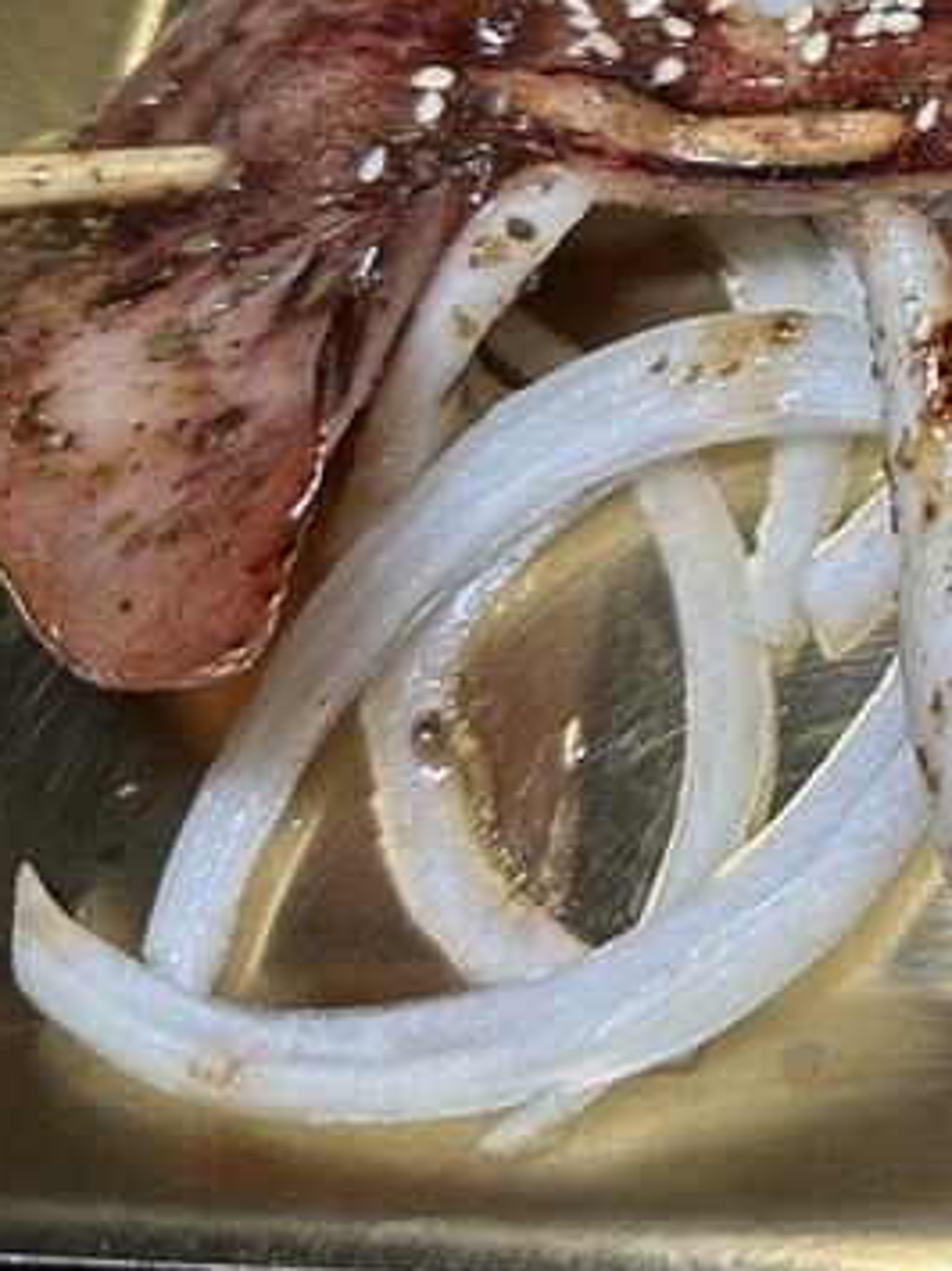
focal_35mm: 69
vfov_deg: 27.2
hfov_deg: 18.6
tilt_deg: -57.9
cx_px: 1464
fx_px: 2532
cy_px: 127
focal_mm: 6.86
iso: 160
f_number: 1.78
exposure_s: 1/120
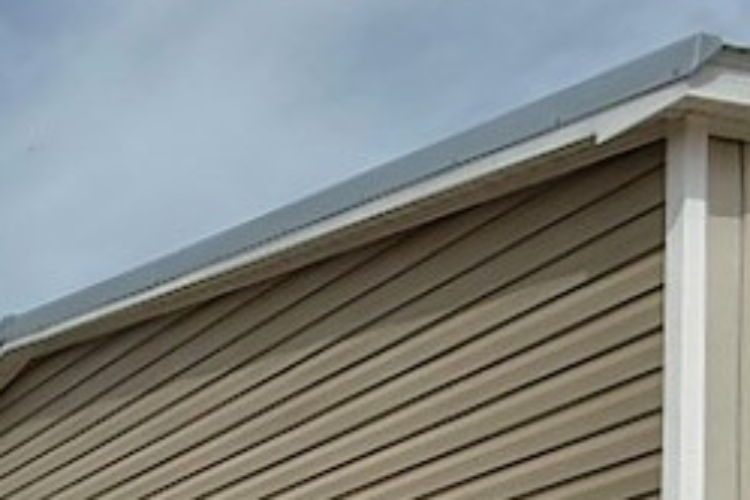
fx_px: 1562
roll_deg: -0.8
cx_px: -358
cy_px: 873
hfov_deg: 22.4
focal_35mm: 75
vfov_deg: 15.8
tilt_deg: +0.6
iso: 50
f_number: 2.2
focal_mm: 2.22
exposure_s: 1/4425
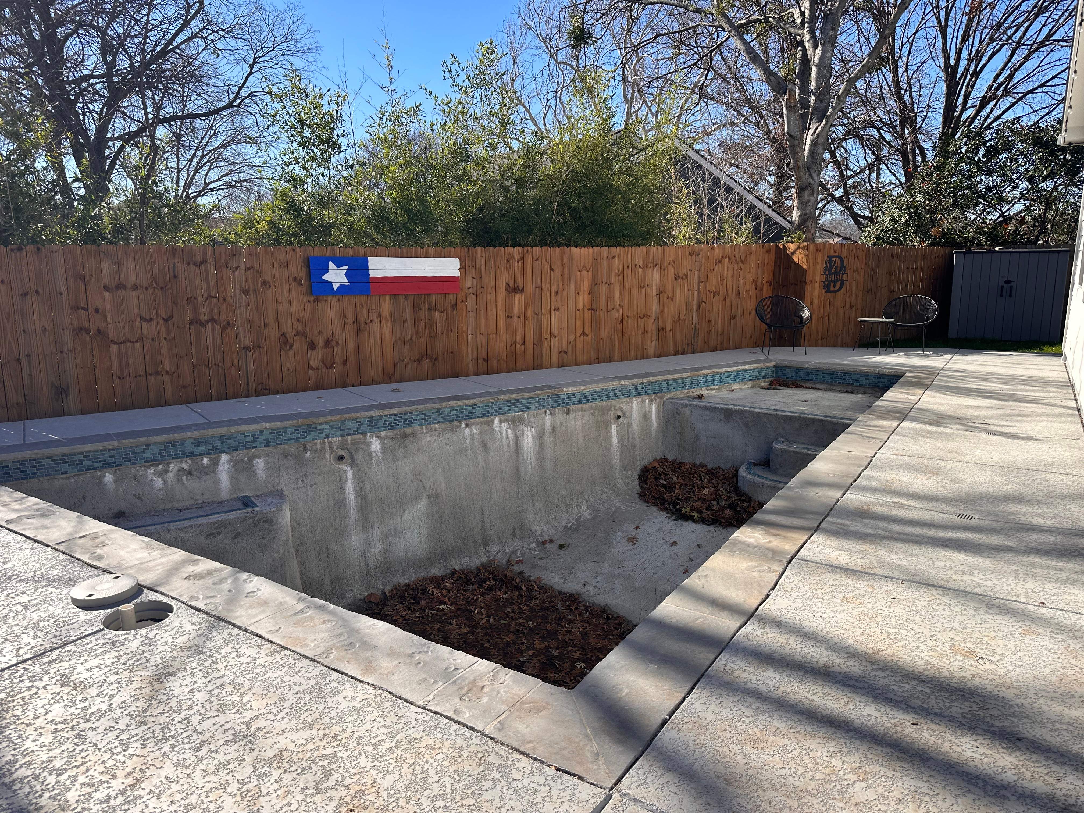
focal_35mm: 24
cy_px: 406
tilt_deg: -12.2
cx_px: 542
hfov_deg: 71.6
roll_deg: +0.0
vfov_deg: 56.8
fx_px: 752
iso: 80
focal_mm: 6.86
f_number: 1.78
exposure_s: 1/2809
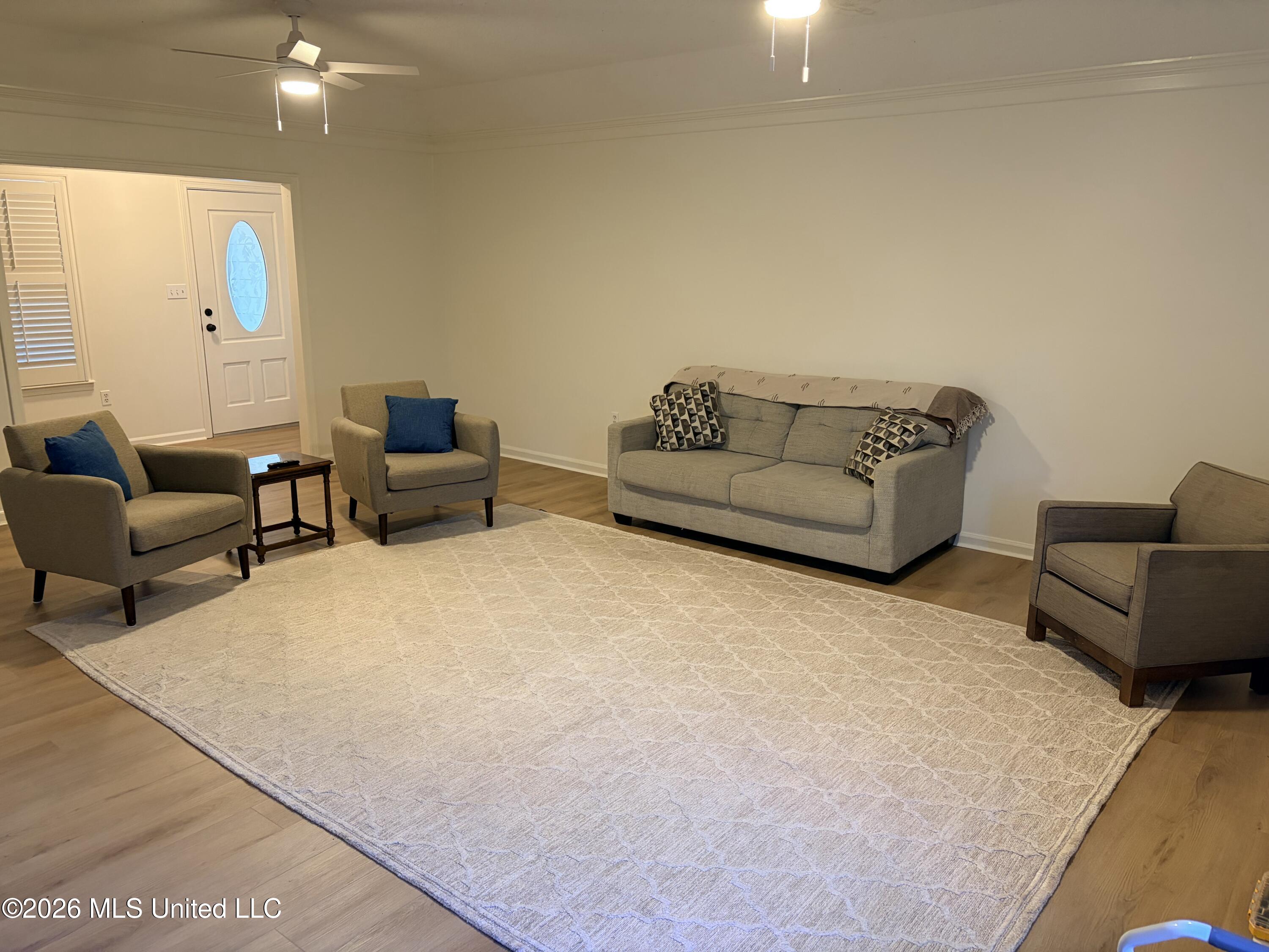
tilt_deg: -12.7
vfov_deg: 53.1
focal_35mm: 26
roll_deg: -1.0
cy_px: 476
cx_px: 634
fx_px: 953
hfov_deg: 67.3
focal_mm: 5.96
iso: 160
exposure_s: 1/60
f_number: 1.6
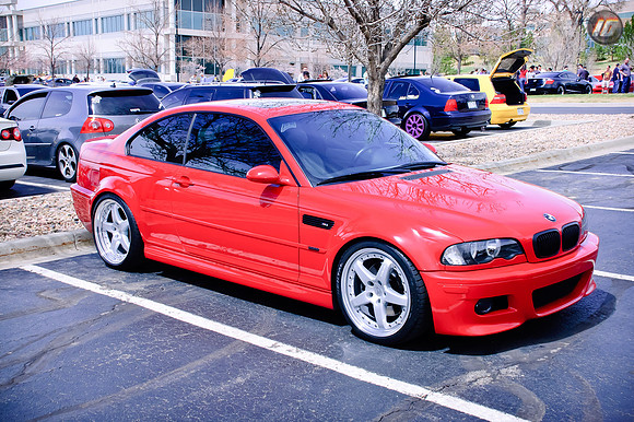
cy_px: 211
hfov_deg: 42.3
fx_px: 818
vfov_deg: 28.9
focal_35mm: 46
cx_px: 317
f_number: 7.1
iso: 200
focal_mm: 31
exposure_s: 1/200
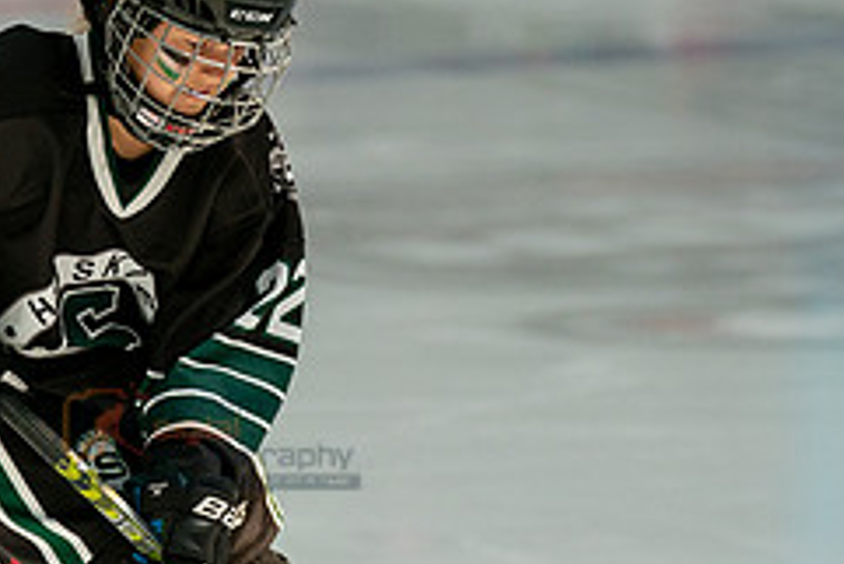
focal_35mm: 577
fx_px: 13535
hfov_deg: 3.6
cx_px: 214
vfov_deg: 2.4
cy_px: 288
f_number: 3.5
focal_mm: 197
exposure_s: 1/4000
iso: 1600
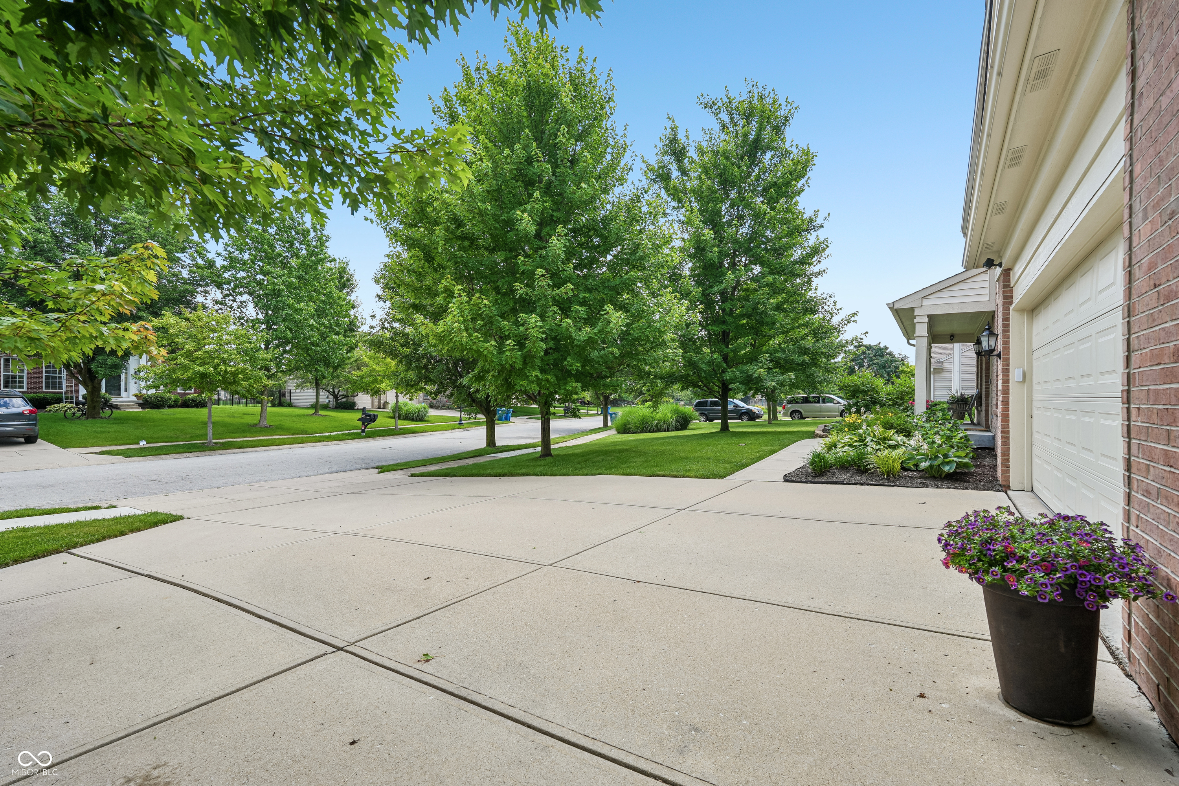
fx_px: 524
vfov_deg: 73.7
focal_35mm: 16
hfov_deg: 96.7
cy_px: 393
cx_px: 590
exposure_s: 1/160
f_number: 7.1
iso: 100
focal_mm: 16
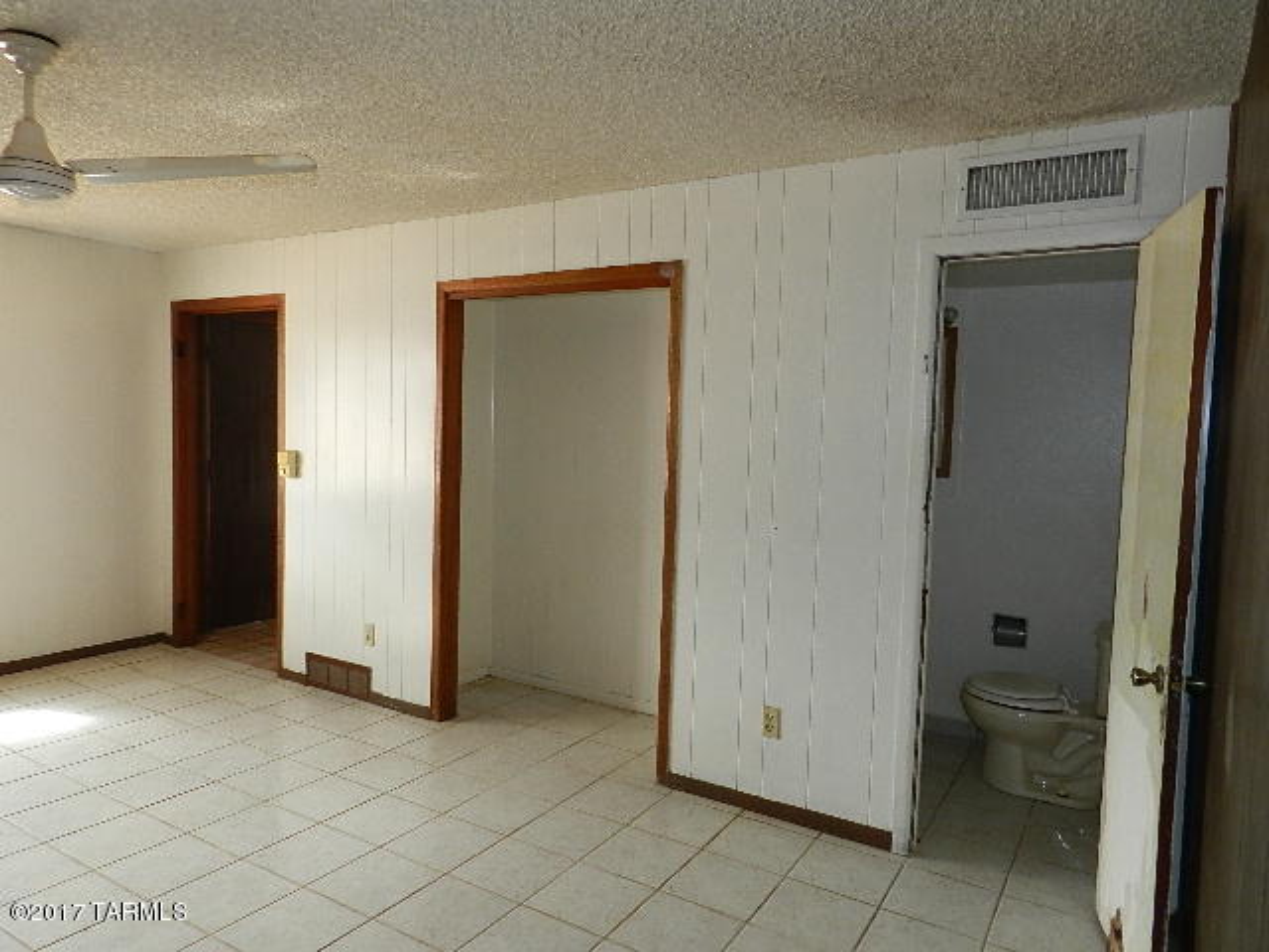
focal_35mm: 23
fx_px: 843
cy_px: 476
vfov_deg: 58.9
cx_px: 634
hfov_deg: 73.9
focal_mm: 4
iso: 220
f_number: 3.4
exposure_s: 1/30
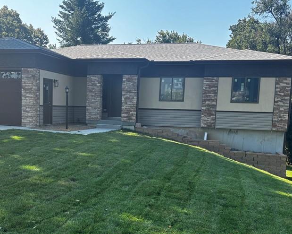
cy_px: 150
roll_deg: -2.2
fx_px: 363
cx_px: 106
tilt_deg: -5.7
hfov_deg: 43.4
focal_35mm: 42
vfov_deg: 35.4
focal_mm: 5.96
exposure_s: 1/831
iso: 50
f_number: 1.6
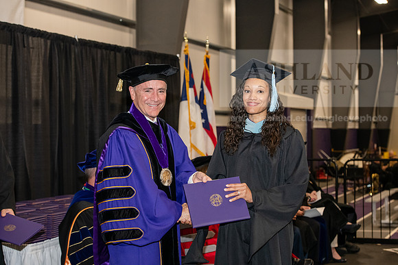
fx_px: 774
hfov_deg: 28.8
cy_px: 132
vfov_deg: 19.5
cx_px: 199
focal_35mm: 70
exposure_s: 1/200
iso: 2500
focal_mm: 70
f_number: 5.6
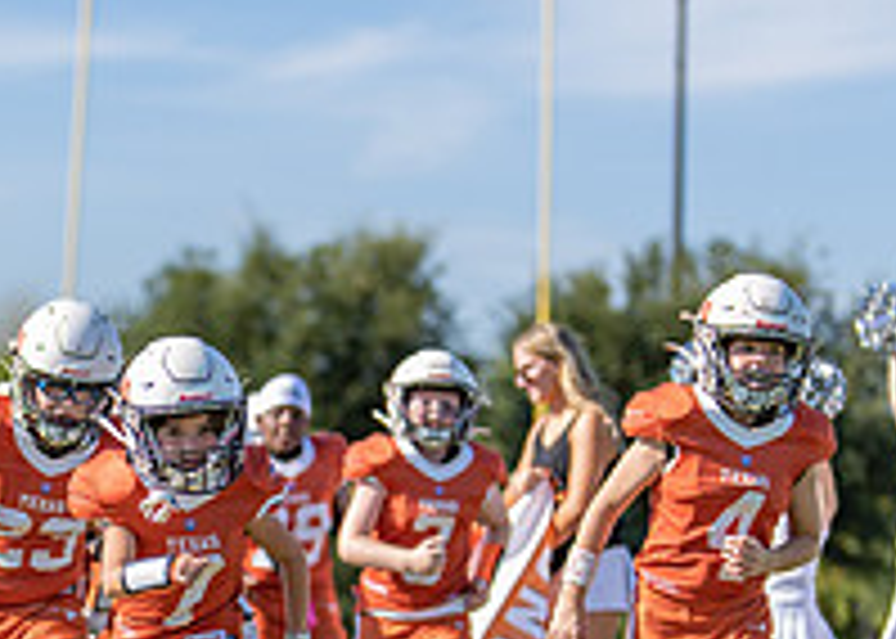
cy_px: 634
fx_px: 3892
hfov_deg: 13.1
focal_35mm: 153
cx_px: 171
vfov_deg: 9.3
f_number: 1.2
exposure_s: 1/5000
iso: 100
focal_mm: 50
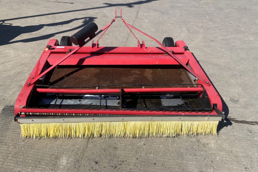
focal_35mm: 31
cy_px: 76
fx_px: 222
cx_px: 127
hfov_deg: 60.3
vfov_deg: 42.3
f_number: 1.8
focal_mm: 3
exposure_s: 1/1984
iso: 16
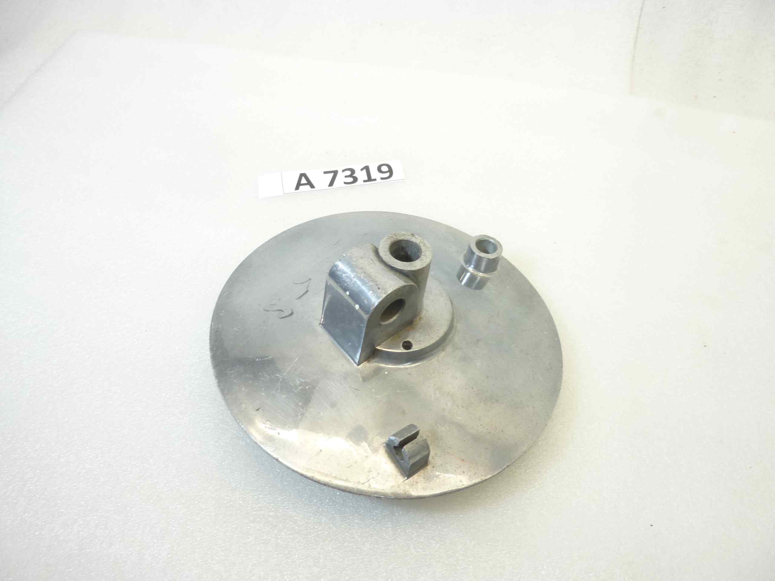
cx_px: 388
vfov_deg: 54.9
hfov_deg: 69.4
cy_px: 290
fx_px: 560
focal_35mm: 25
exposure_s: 1/25
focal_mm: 4.1
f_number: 3.3
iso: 80
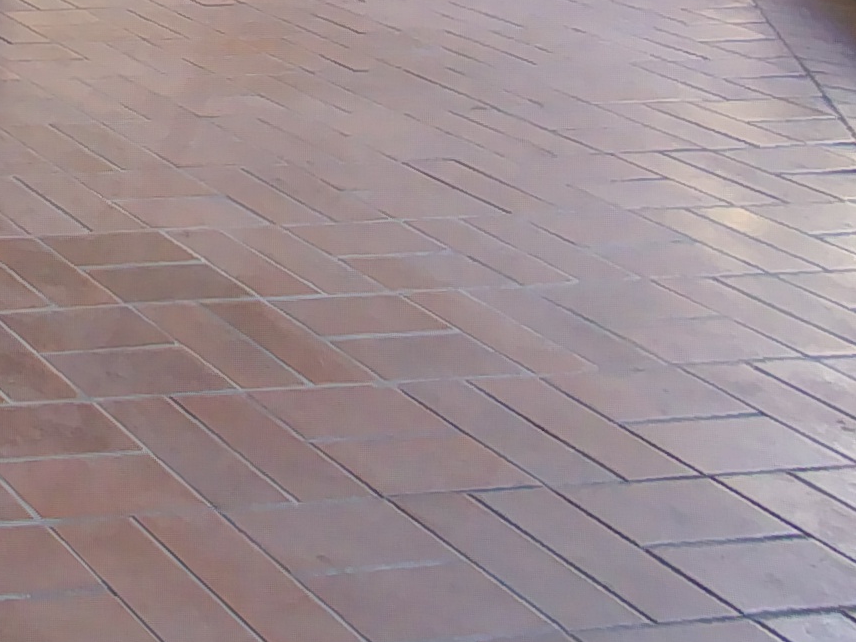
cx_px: -742
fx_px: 1508
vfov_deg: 19.7
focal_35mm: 61
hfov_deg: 20.5
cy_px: -411
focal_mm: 1.66
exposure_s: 1/120
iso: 224
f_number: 2.2
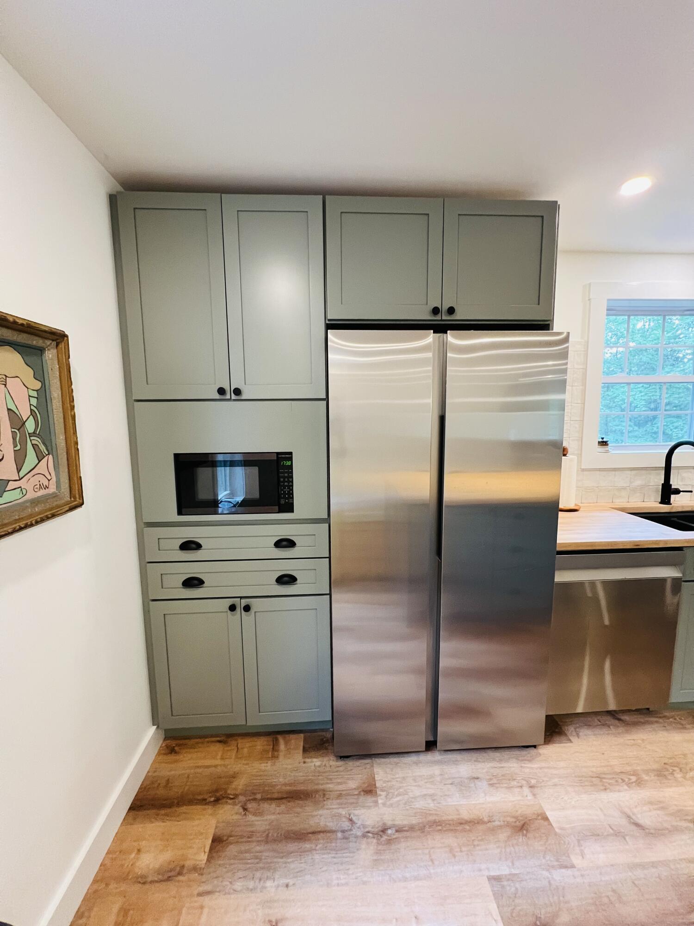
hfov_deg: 89.9
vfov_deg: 106.2
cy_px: 463
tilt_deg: -7.8
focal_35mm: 13
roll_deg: +0.7
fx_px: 348
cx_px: 347
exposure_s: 1/60
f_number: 1.8
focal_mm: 1.57
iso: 400
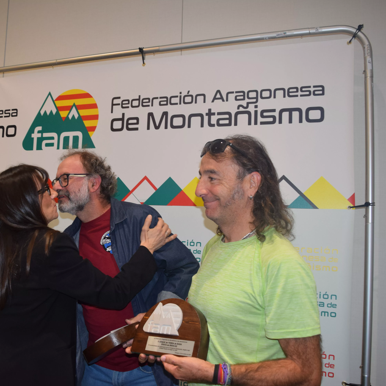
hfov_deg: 46.4
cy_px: 196
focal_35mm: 35
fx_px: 442
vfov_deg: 47.2
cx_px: 125
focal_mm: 18
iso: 800
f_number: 5
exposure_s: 1/100
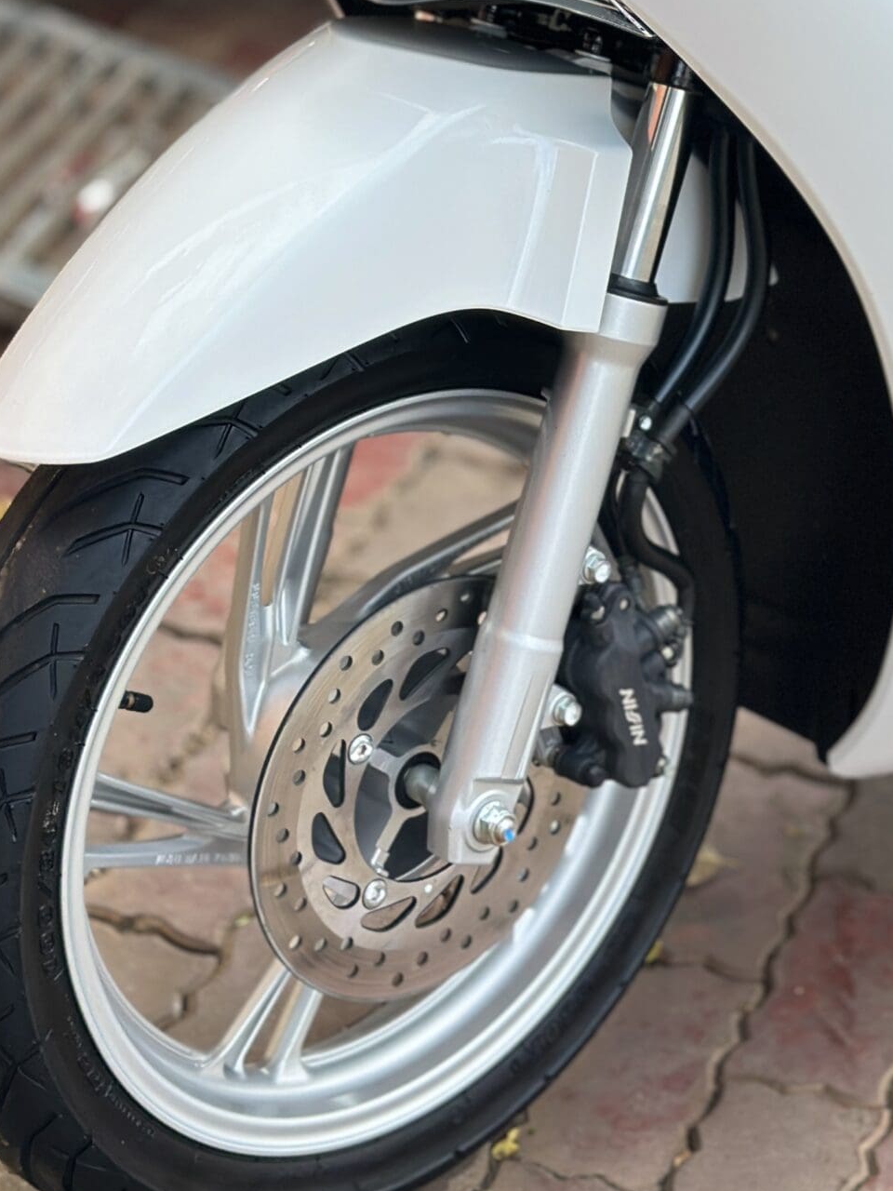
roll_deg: +1.0
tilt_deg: -17.9
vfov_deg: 20.0
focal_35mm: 96
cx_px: 649
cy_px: 114
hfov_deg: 15.3
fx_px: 3302
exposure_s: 1/1085
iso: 80
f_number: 1.78
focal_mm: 6.86
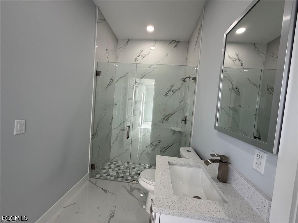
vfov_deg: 85.7
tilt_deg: -3.1
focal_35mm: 14
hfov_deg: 102.1
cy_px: 112
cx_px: 149
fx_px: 121
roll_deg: -4.2
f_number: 2.2
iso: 80
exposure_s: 1/99
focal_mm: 2.22
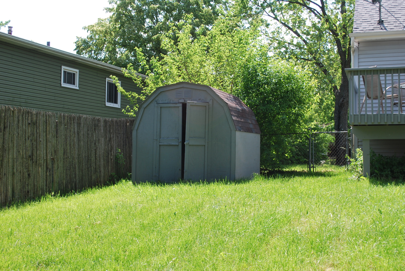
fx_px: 507
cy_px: 136
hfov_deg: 43.6
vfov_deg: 30.0
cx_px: 202
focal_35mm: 45
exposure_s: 1/160
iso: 100
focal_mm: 30
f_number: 6.3
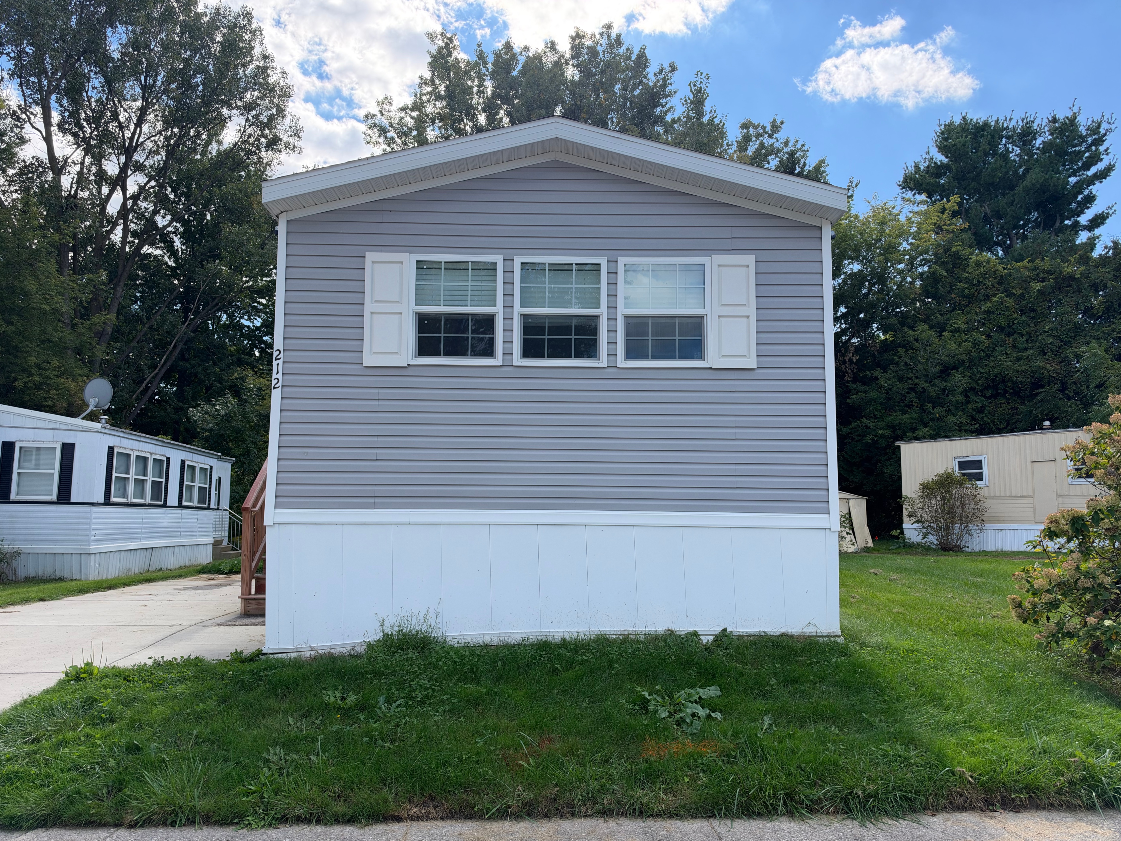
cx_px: 560
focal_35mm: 24
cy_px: 420
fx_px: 777
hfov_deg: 71.6
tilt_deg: +6.0
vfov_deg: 56.8
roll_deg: +0.4
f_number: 1.8
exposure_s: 1/1754
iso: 100
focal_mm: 6.93
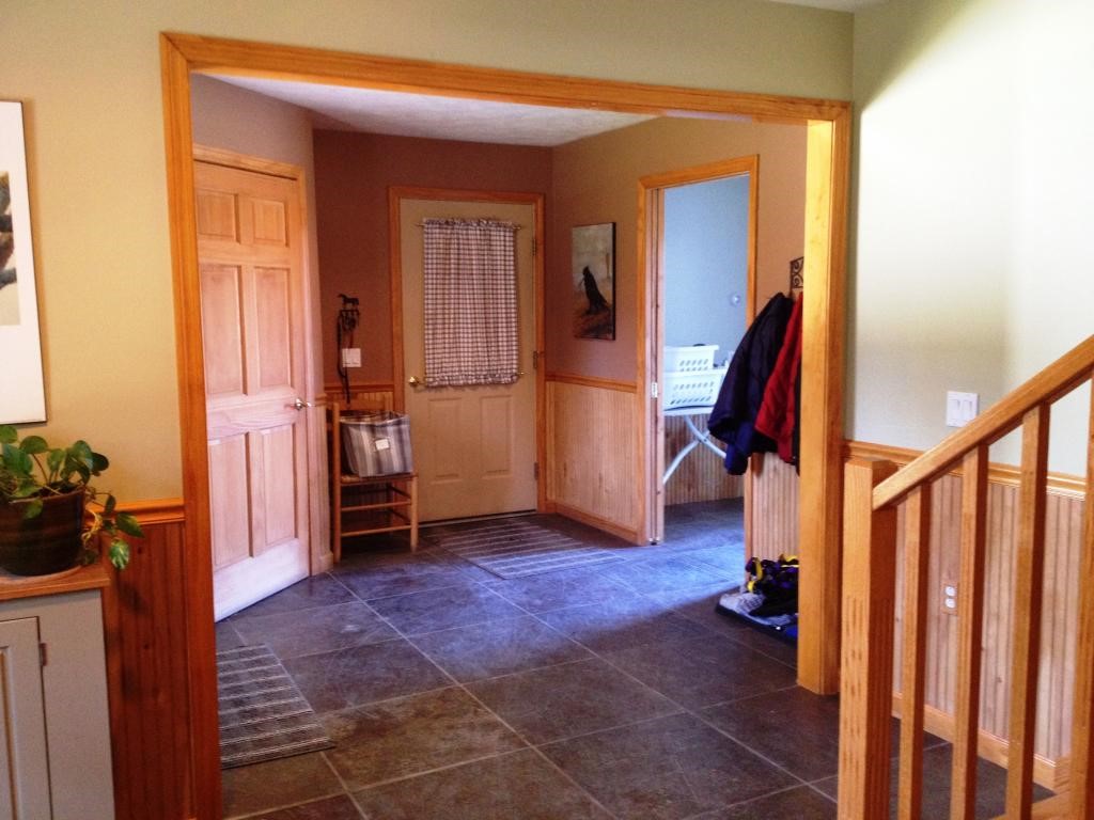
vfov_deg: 40.7
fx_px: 1106
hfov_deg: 52.6
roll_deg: +0.5
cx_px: 547
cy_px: 410
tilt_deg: -8.8
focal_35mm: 35
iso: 200
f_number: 2.4
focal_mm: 4.28
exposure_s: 1/20
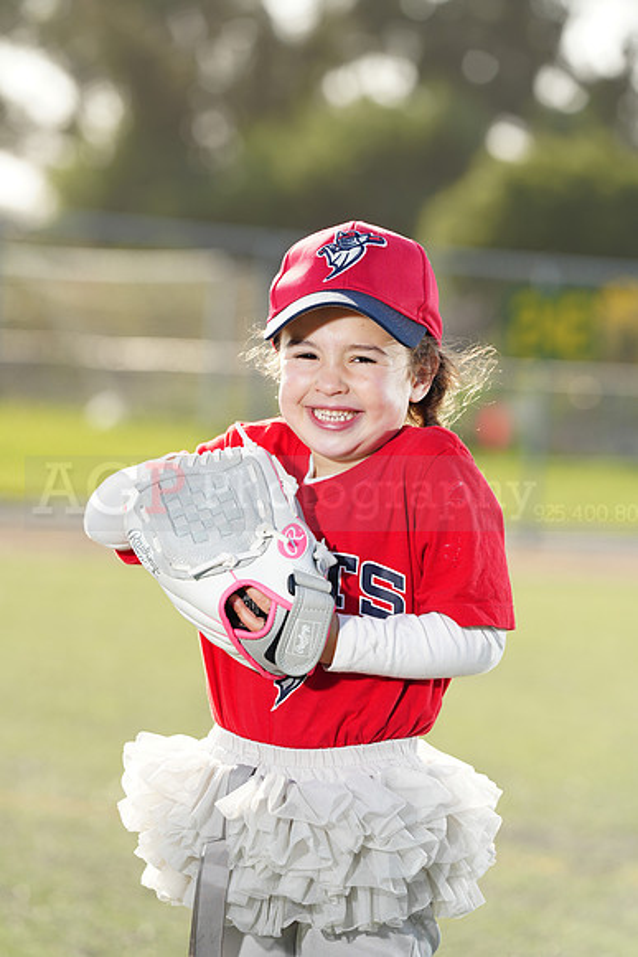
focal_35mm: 167
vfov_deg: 12.3
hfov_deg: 8.2
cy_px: 478
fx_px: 4436
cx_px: 319
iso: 100
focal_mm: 167
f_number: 5
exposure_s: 1/250
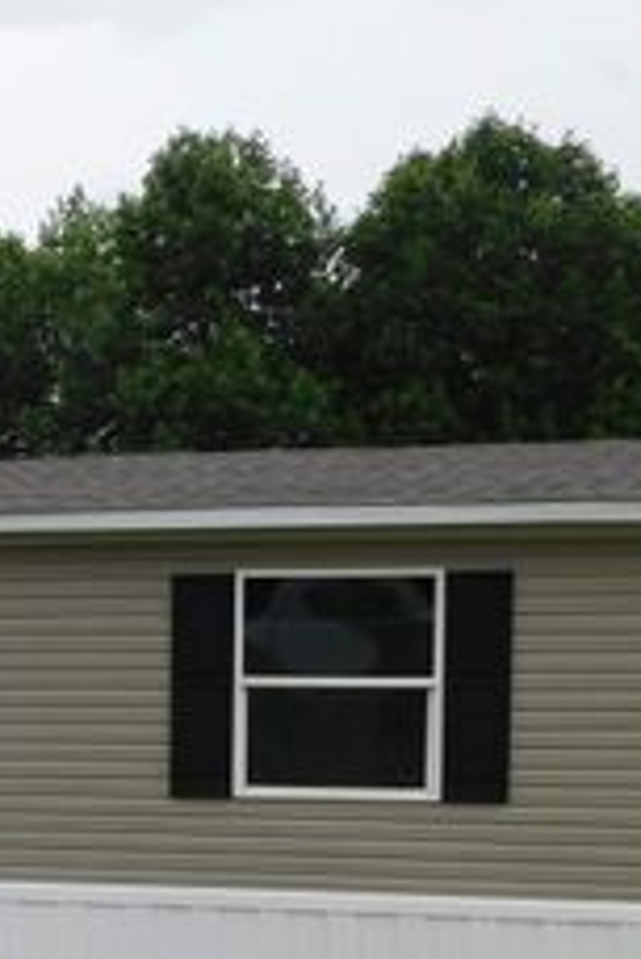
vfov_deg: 29.1
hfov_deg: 17.8
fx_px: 1813
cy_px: 743
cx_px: -335
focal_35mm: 68
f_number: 3.2
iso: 125
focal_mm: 5.3
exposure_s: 1/1000
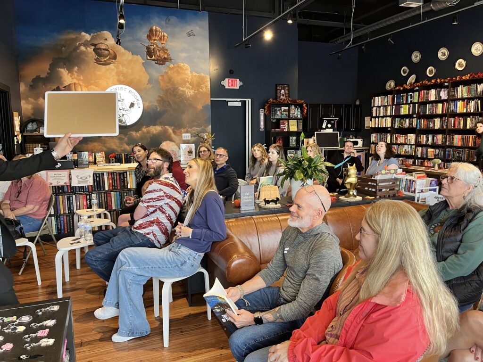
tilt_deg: -7.9
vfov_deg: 53.1
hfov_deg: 67.3
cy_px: 181
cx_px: 242
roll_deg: +0.6
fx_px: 363
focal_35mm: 26
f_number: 1.6
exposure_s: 1/60
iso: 80
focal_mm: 5.1
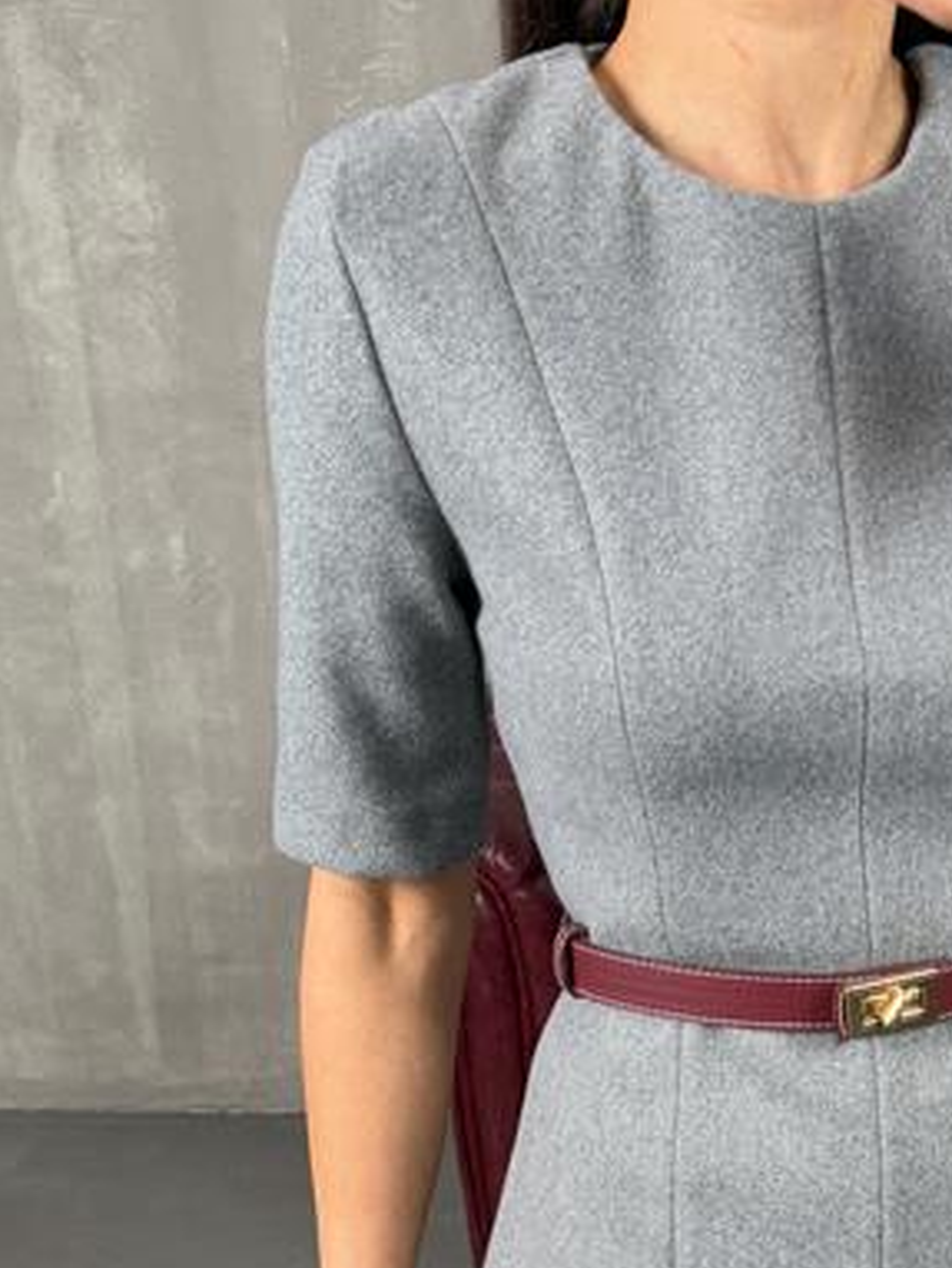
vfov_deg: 30.2
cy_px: 1288
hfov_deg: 23.8
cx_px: 947
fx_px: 2161
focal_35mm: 59
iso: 200
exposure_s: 1/113
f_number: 1.78
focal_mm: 6.76
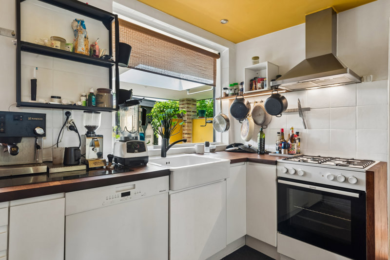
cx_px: 195
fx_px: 206
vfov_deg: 64.5
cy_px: 130
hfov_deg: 86.9
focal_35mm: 19
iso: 200
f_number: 10
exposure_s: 1/3.33
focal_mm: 19
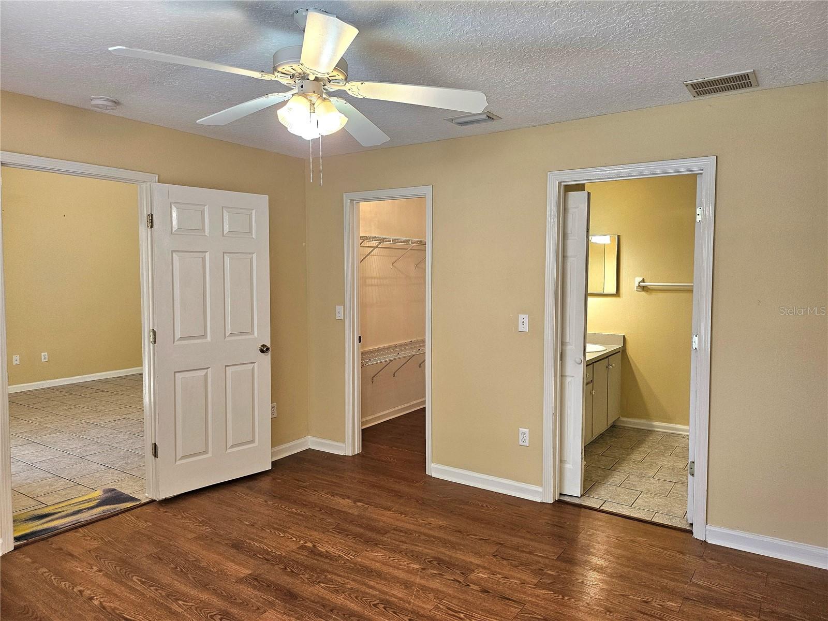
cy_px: 310
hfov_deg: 71.6
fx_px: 574
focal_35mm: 24
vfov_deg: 56.8
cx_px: 414
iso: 160
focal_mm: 5
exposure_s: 1/120
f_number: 1.8
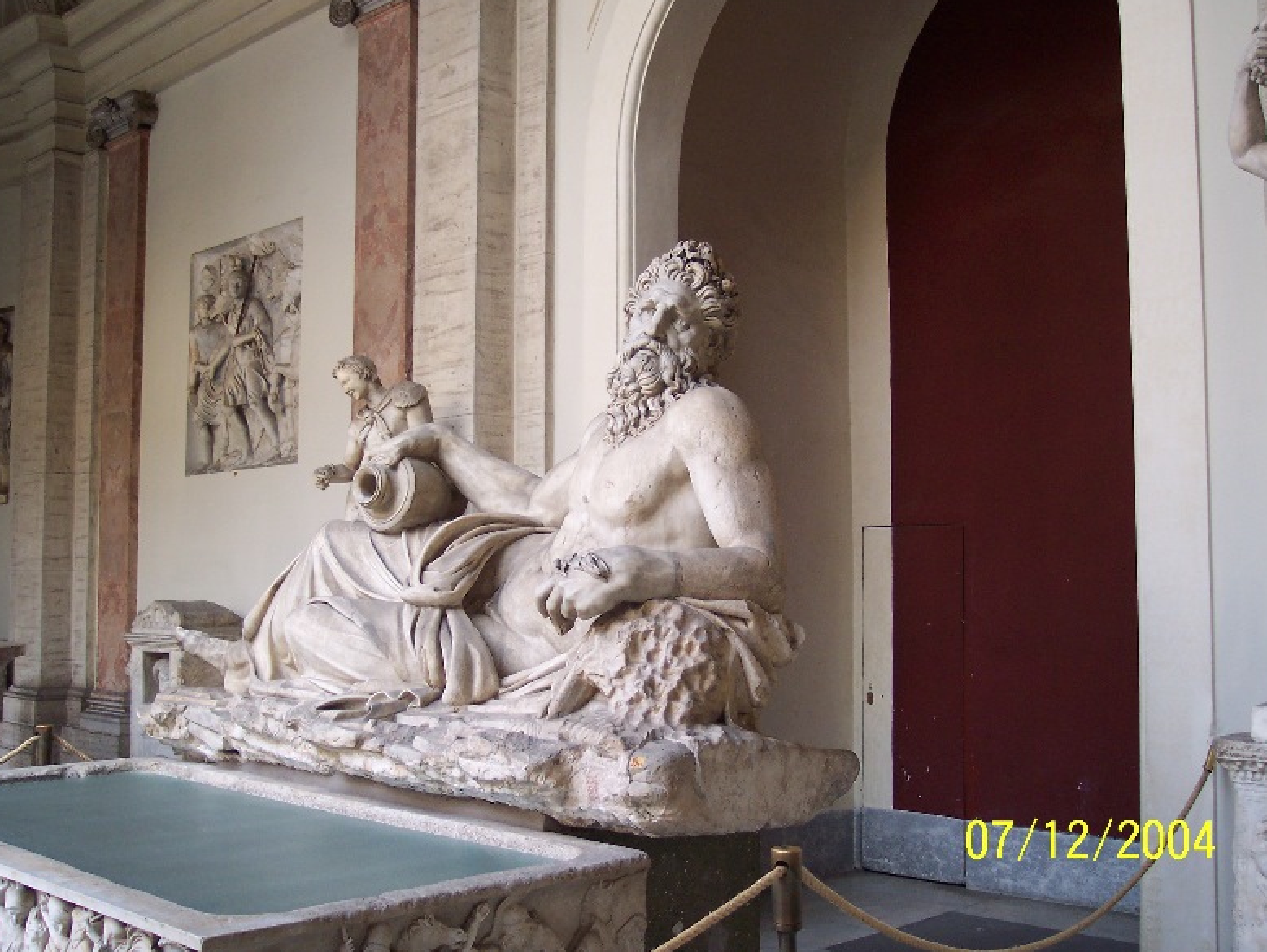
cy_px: 474
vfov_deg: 36.8
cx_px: 631
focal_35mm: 39
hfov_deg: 47.8
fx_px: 1428
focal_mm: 8
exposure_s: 1/180
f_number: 2.8
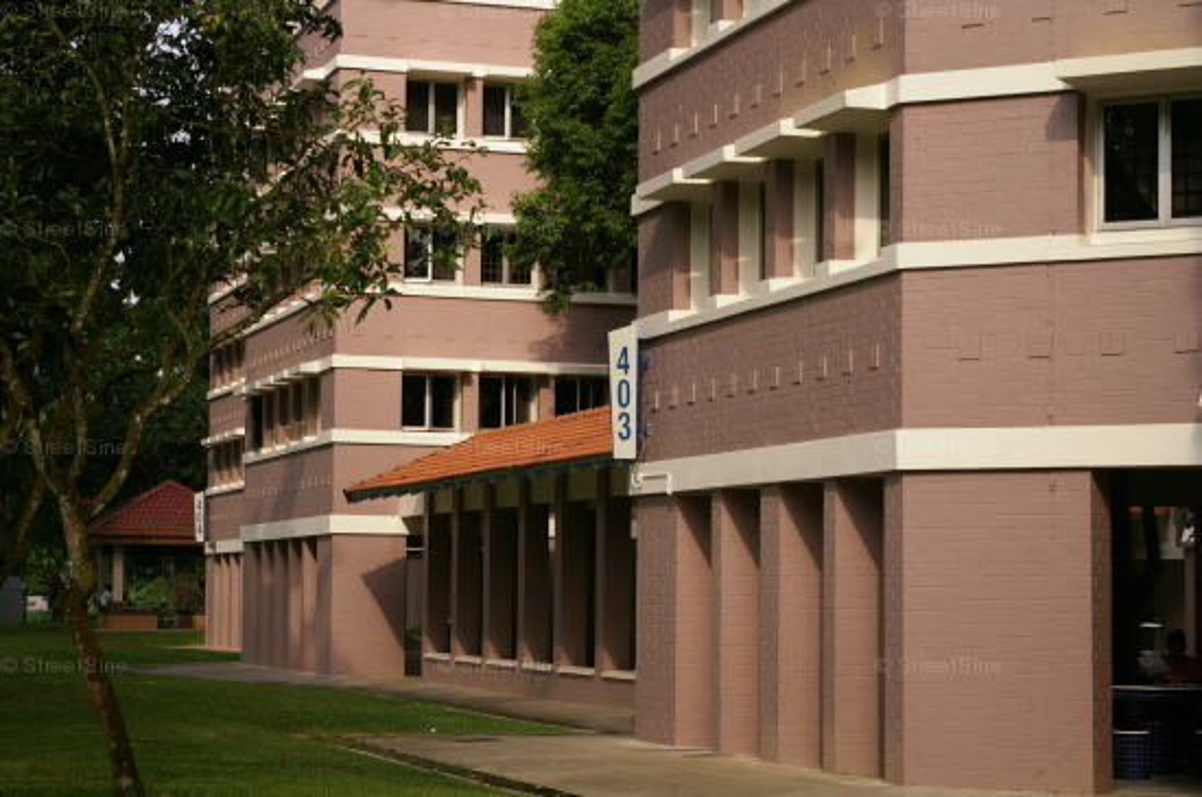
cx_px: 601
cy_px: 398
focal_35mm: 82
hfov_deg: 24.7
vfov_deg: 16.5
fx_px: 2751
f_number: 6.7
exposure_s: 1/750
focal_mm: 55
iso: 400
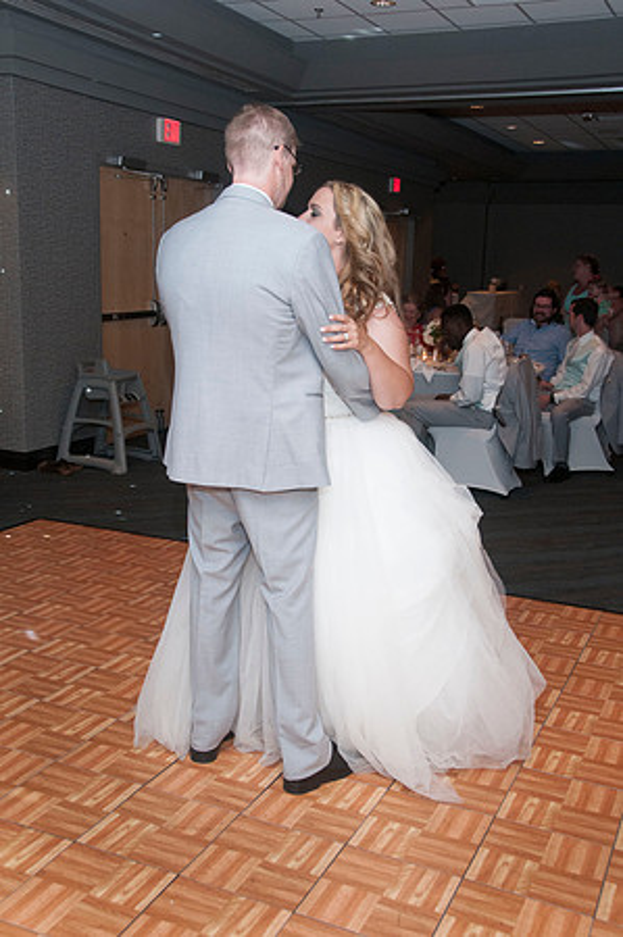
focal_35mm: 39
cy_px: 468
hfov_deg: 34.1
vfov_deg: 49.6
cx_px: 312
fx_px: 1015
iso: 800
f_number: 5.6
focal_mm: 26
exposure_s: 1/60
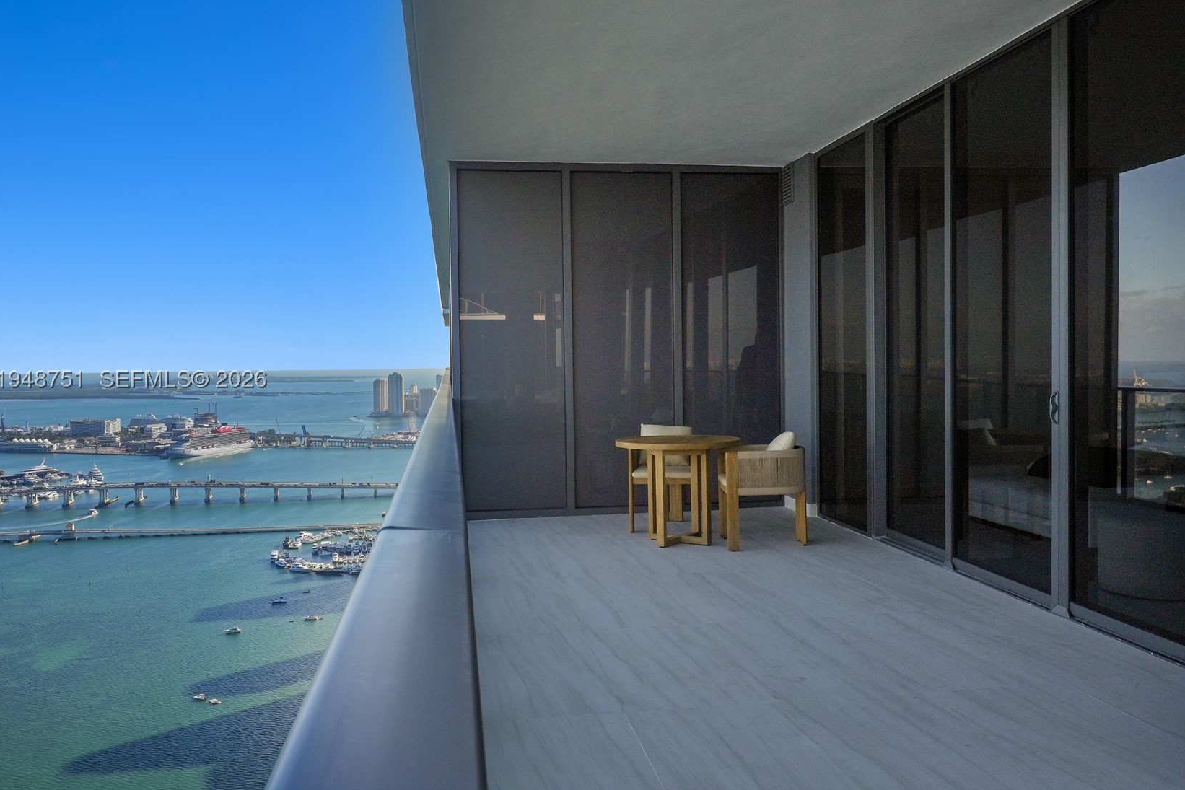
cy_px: 383
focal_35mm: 31
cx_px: 574
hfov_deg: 60.3
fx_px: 1020
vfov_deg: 42.3
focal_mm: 20
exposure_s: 1/400
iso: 320
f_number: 14
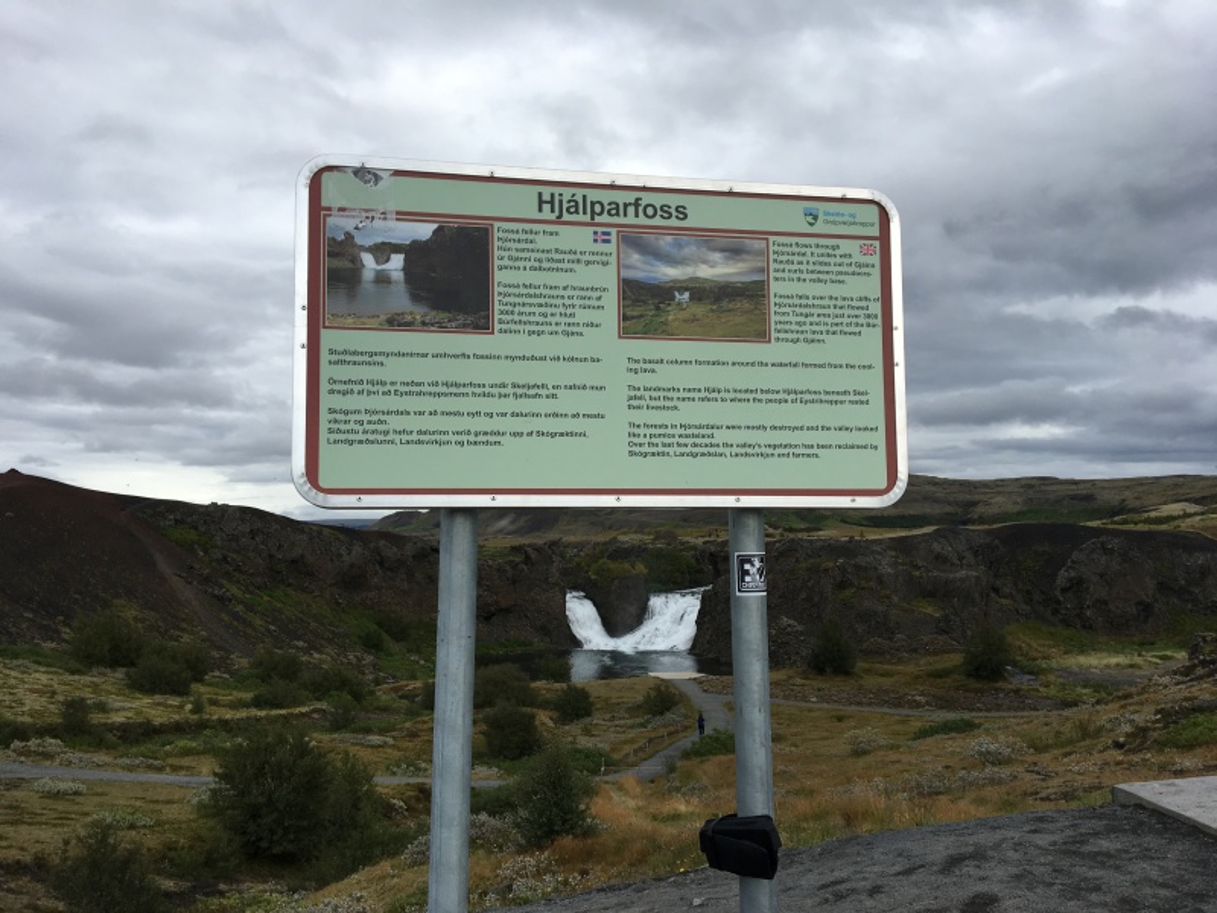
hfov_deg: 61.7
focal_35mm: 29
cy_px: 456
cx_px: 608
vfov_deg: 48.2
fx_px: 1020
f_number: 2.2
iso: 25
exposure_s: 1/1282
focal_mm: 4.15
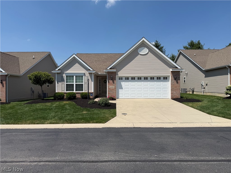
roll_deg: +0.1
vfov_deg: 56.8
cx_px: 116
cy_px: 86
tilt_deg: +0.1
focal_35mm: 24
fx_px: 160
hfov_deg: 71.6
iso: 80
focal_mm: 6.76
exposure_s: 1/6711
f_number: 1.78
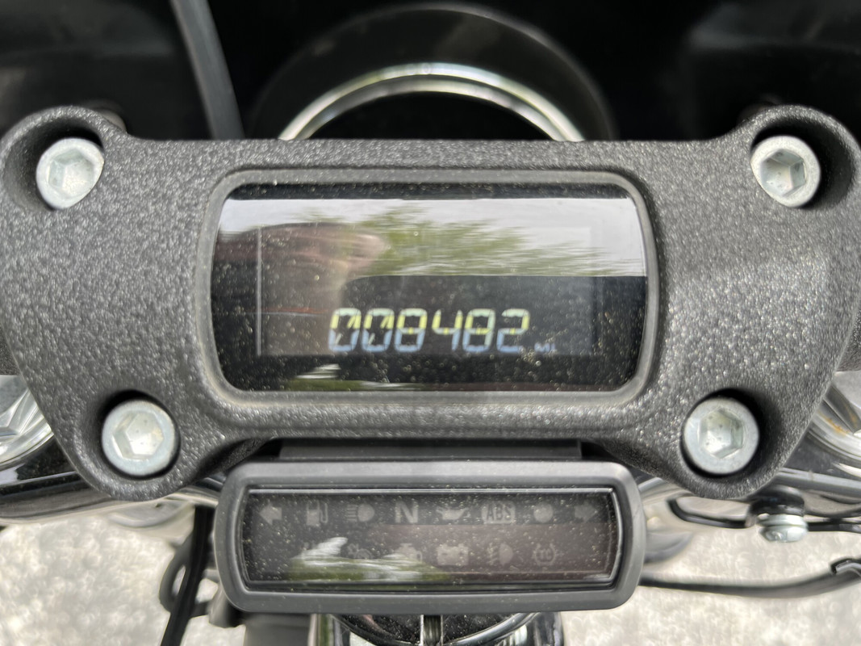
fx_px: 647
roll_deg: -13.9
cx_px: 430
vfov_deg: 53.1
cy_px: 323
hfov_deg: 67.3
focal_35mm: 26
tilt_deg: -34.1
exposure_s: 1/145
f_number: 1.6
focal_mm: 5.1
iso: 32
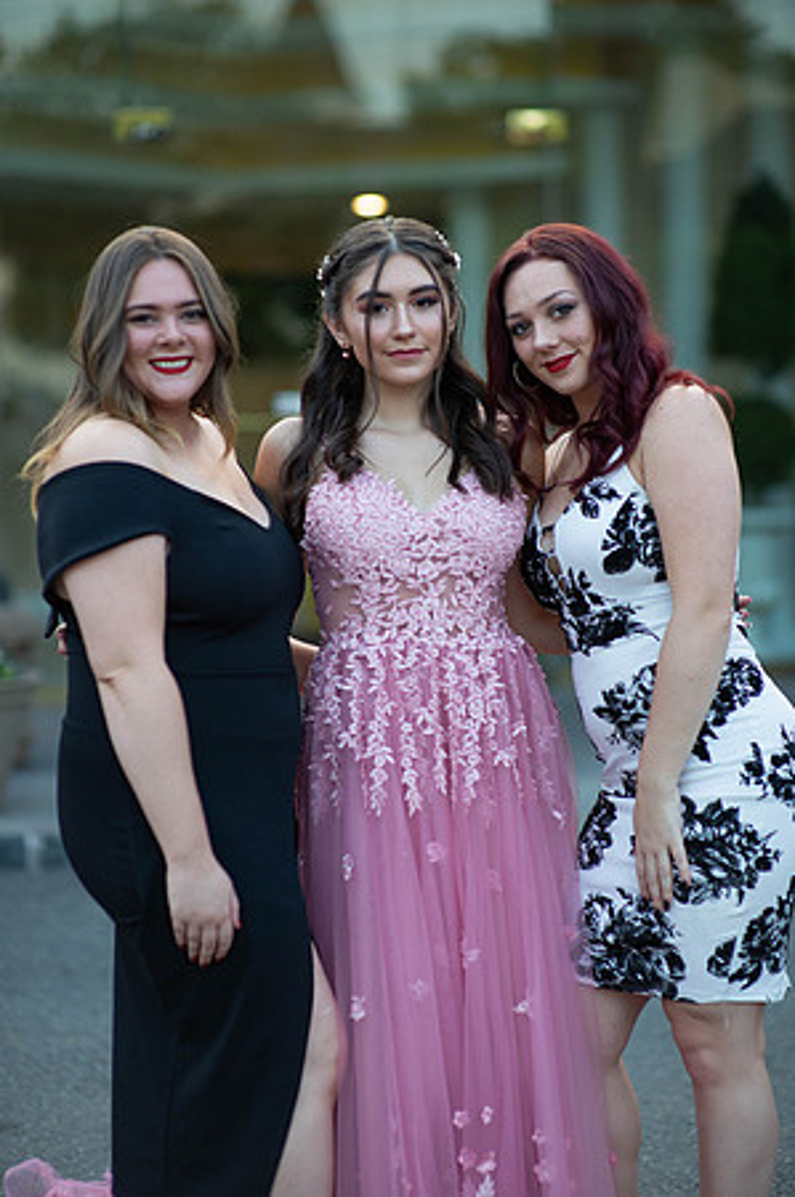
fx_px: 2822
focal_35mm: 85
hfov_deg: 16.0
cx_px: 398
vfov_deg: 23.9
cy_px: 598
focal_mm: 85
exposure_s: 1/800
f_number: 2
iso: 250
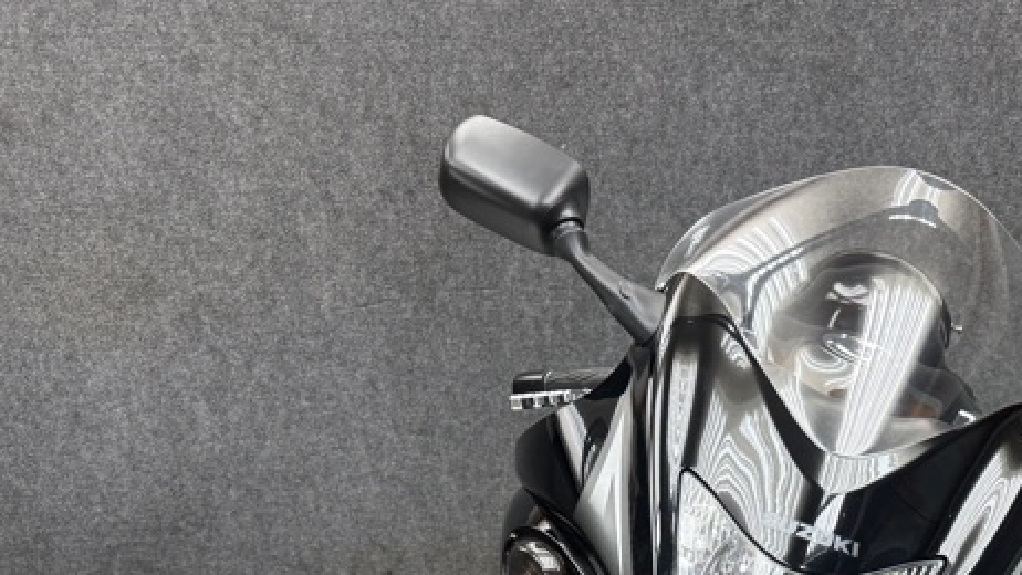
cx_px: 770
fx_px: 1572
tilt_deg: -24.7
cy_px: 840
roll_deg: -1.3
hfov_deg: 35.2
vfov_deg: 18.6
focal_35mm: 58
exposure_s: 1/120
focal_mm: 6.76
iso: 125
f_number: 1.78
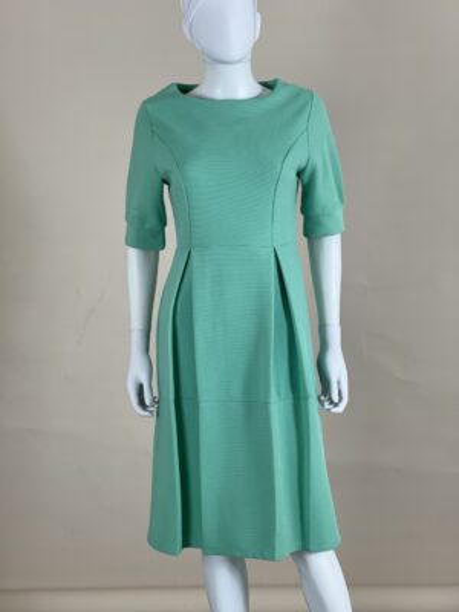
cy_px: 306
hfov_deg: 22.9
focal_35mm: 64
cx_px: 230
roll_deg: +1.1
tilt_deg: -7.9
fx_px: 1131
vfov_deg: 30.3
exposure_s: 1/121
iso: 80
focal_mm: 7.5
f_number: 2.2
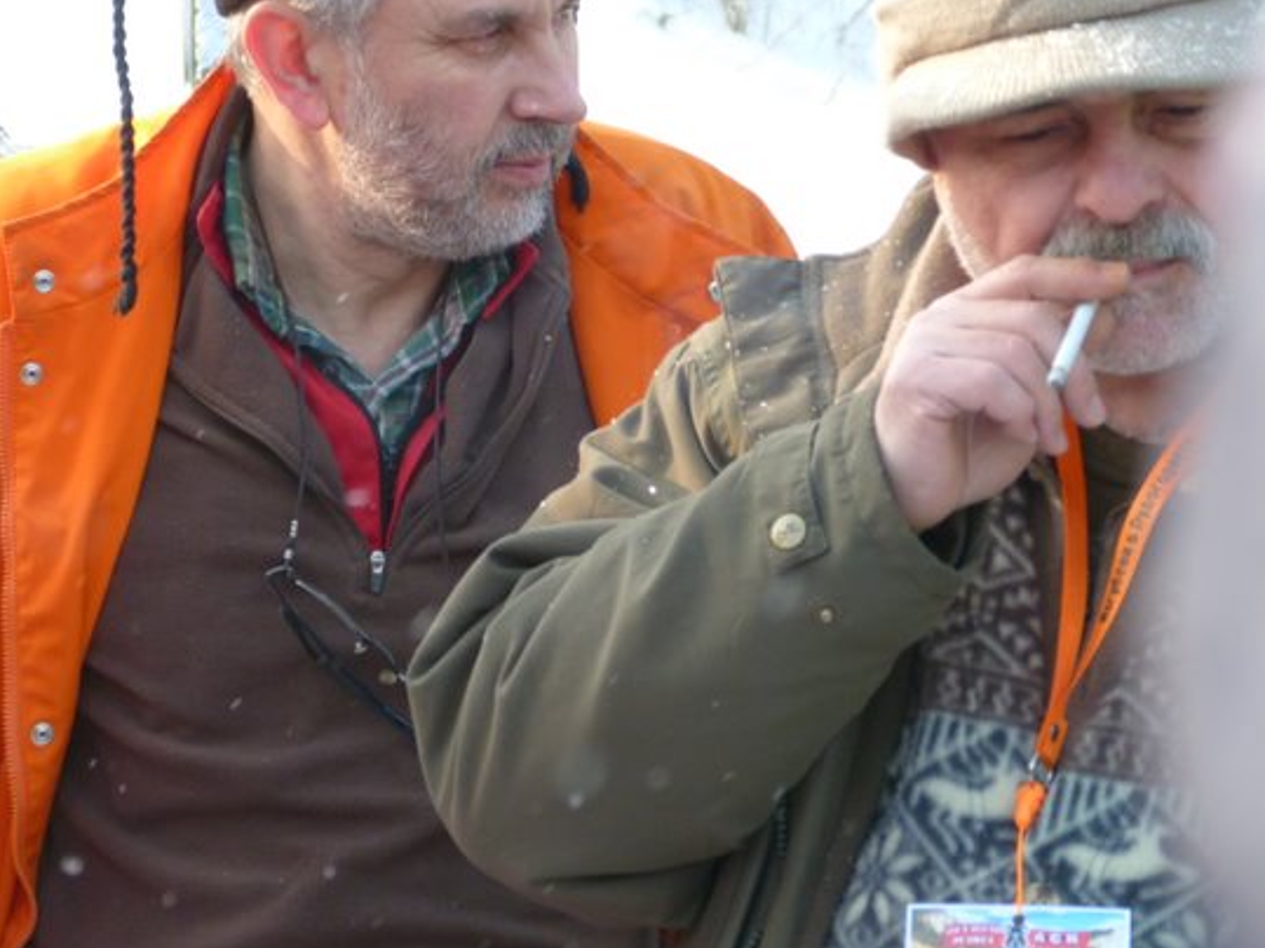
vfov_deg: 6.5
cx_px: 580
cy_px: 321
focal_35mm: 230
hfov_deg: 8.6
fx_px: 8403
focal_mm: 27.9
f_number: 3.7
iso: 160
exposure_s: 1/200
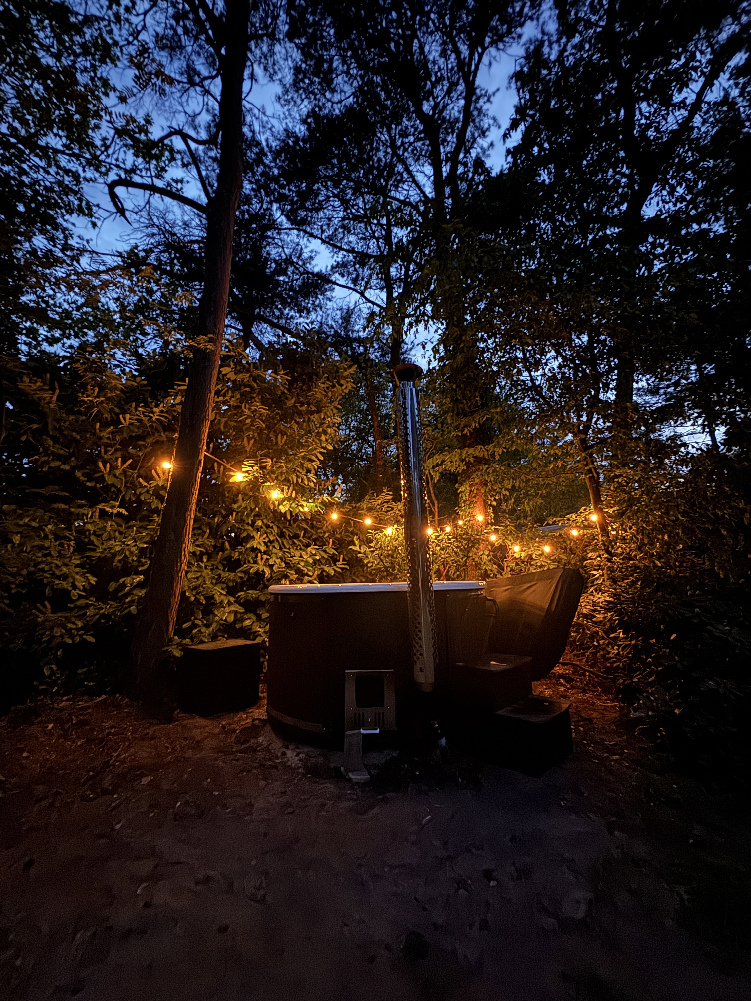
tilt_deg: +12.4
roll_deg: +0.0
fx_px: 405
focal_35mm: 14
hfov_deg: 85.7
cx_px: 376
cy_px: 500
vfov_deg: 102.1
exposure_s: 1/8
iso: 1600
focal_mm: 2.22
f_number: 2.2
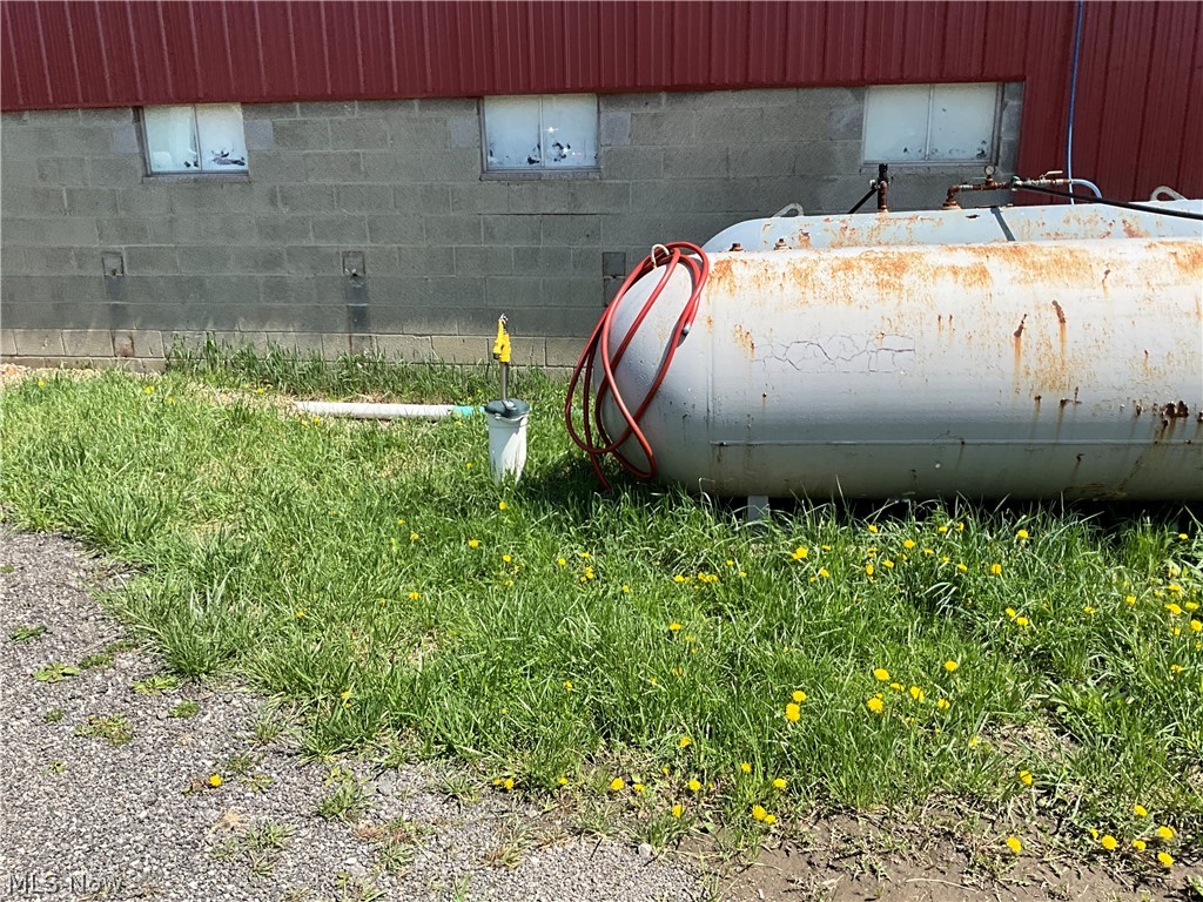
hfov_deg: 61.7
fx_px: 1008
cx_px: 602
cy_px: 451
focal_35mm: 29
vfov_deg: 48.2
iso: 25
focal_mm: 3
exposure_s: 1/1490
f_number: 1.8
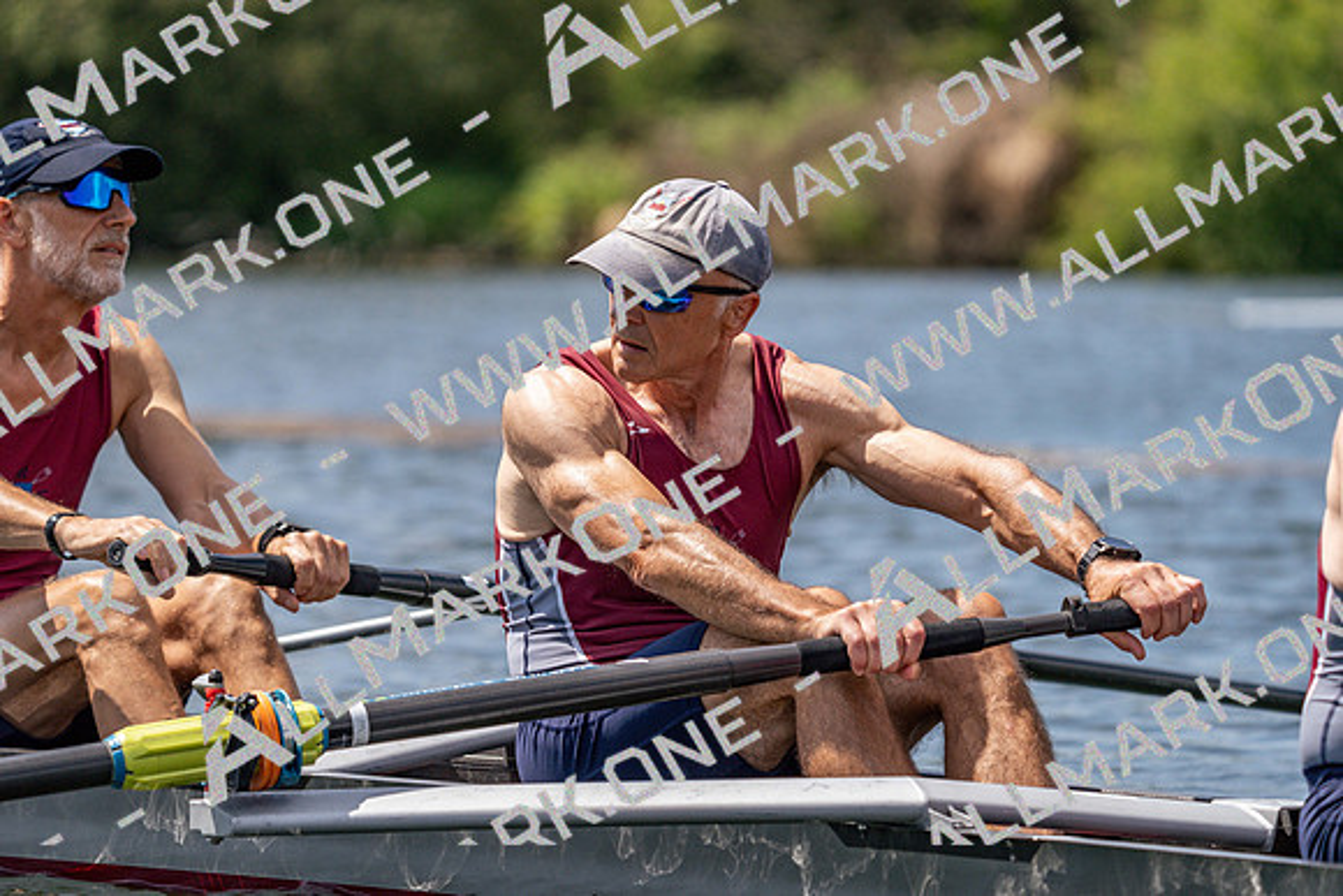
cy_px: 448
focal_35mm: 300
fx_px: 11194
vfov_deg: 4.6
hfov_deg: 6.9
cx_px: 672
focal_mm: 300
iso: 320
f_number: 6.3
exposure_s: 1/2000
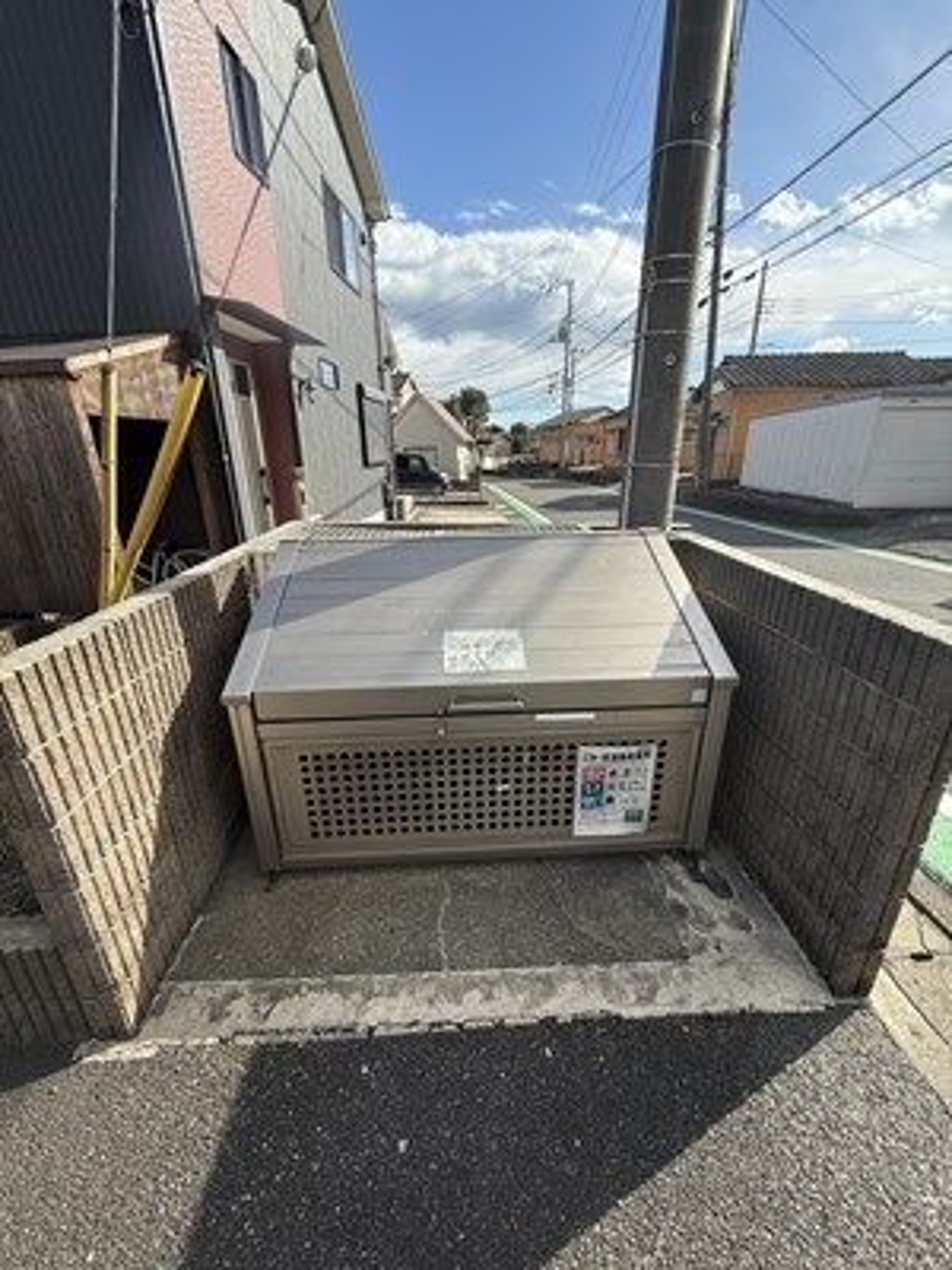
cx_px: 476
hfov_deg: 85.7
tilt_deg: -18.7
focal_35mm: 14
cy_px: 635
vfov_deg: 102.1
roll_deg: +0.7
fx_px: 513
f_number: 2.2
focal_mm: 2.22
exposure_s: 1/1050
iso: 50
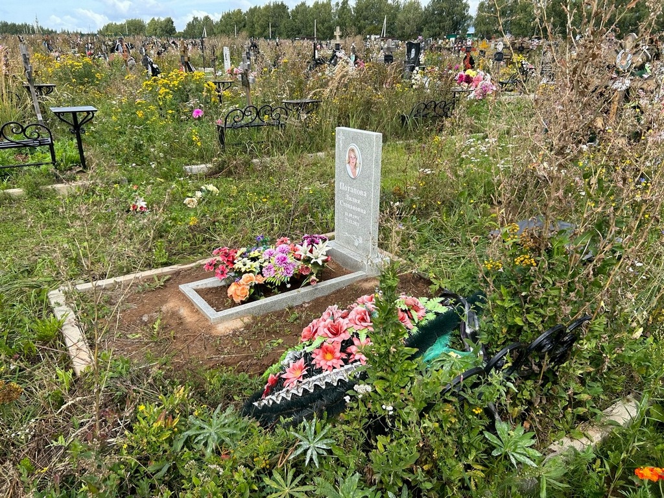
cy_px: 249
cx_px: 332
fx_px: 499
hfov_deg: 67.3
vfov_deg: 53.1
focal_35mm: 26
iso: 50
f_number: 1.5
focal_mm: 5.7
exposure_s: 1/2083
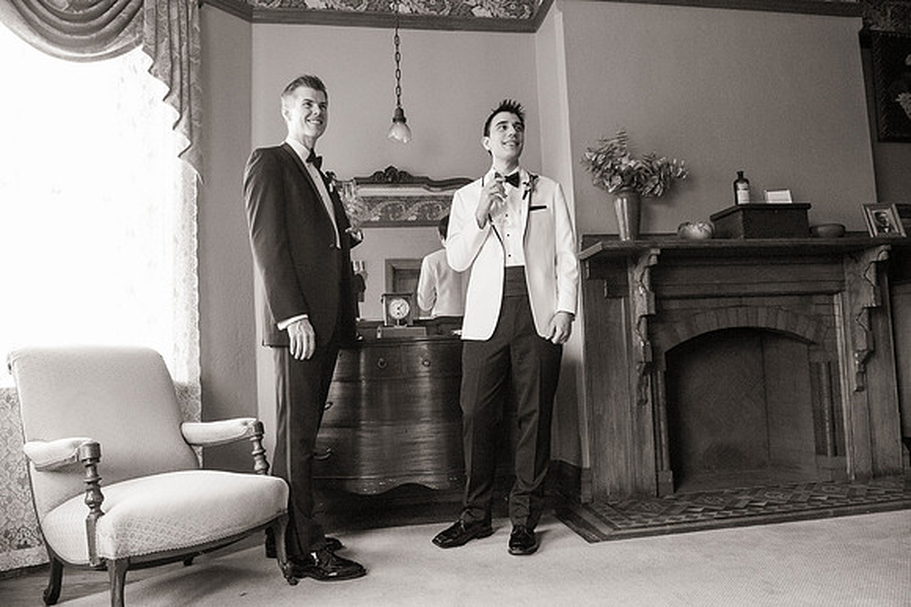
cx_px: 456
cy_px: 304
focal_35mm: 24
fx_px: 607
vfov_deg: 53.1
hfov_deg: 73.8
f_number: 4.5
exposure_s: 1/250
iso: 5000
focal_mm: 24
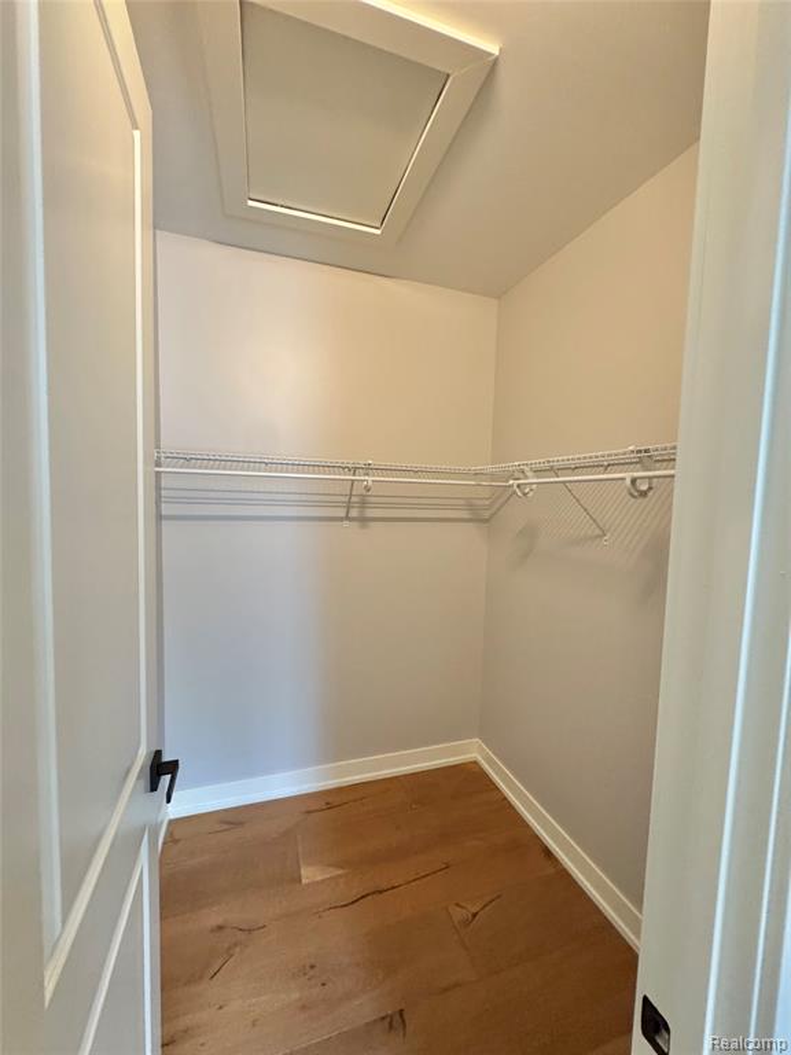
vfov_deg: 102.1
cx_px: 396
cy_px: 528
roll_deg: -2.3
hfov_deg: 85.7
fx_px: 427
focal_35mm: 14
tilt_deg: -2.2
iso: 400
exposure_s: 1/60
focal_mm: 2.22
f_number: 2.2
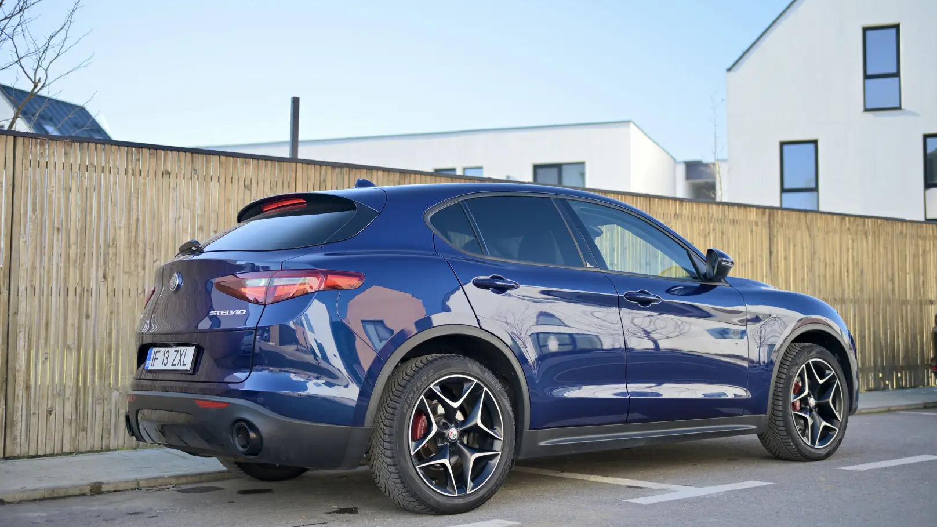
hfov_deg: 48.4
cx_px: 469
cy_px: 248
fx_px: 1044
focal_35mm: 42
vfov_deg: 28.3
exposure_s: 1/800
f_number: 2.5
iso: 100
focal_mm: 40
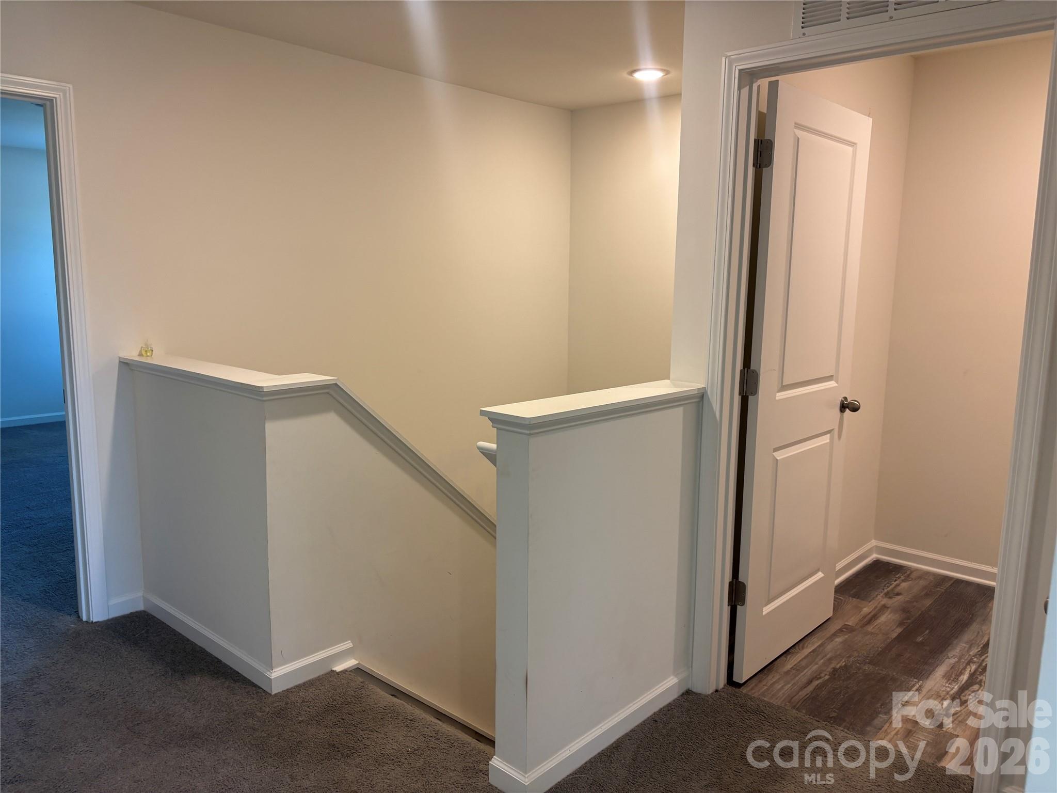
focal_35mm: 26
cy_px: 396
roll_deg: +0.1
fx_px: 794
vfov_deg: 53.1
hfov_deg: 67.3
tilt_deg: -10.8
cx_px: 528
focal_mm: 5.96
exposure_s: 1/60
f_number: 1.6
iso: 80
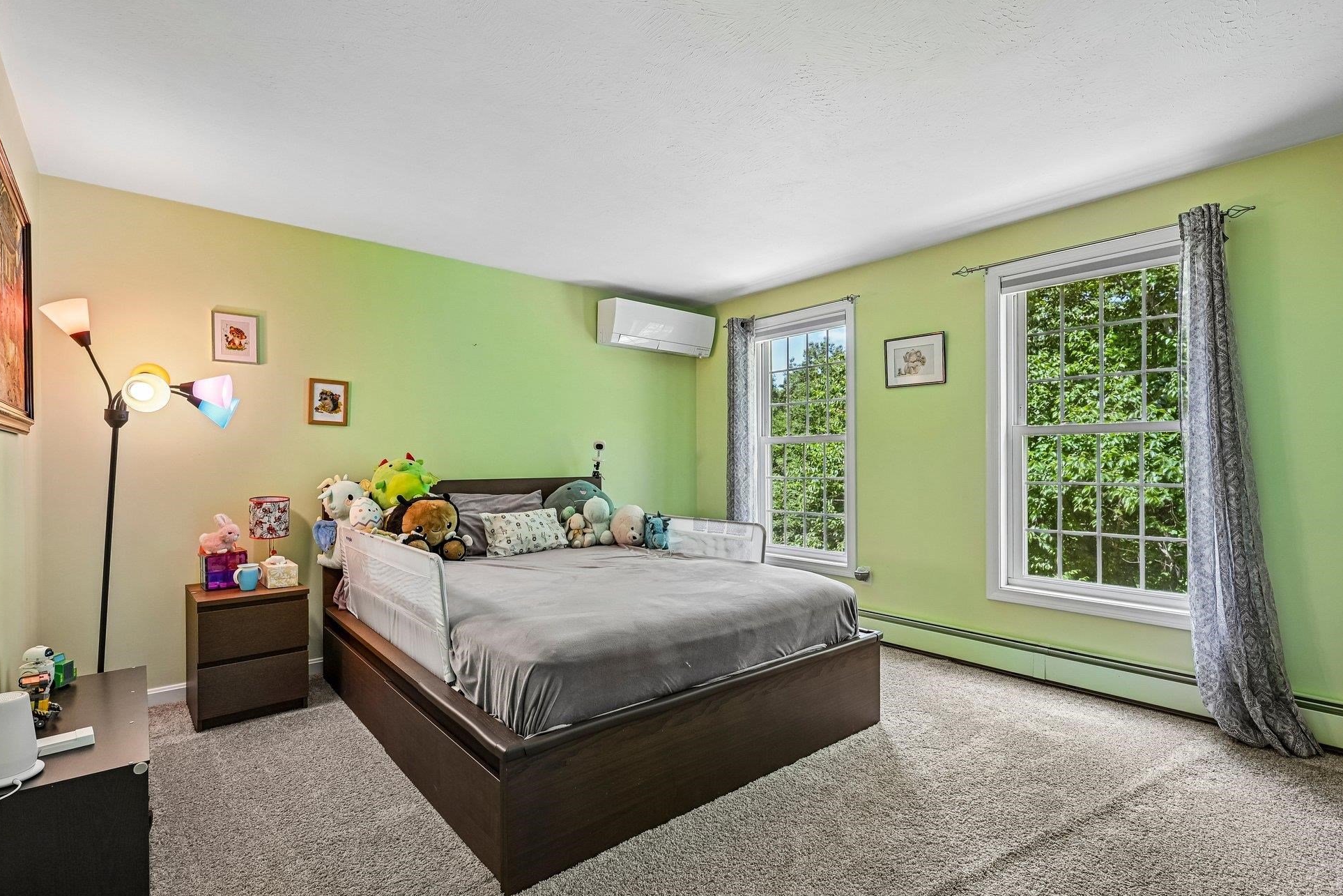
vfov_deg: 70.4
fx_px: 634
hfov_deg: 93.3
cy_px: 462
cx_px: 661
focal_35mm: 17
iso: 400
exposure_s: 1/30
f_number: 8
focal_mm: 16
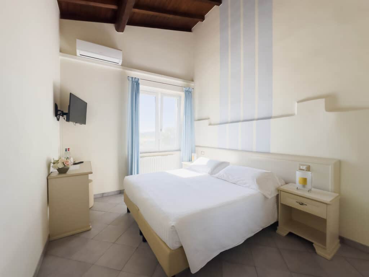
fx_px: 149
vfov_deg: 85.7
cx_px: 184
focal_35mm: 14
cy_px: 138
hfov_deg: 102.1
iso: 40
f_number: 2.2
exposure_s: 1/320
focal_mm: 2.22
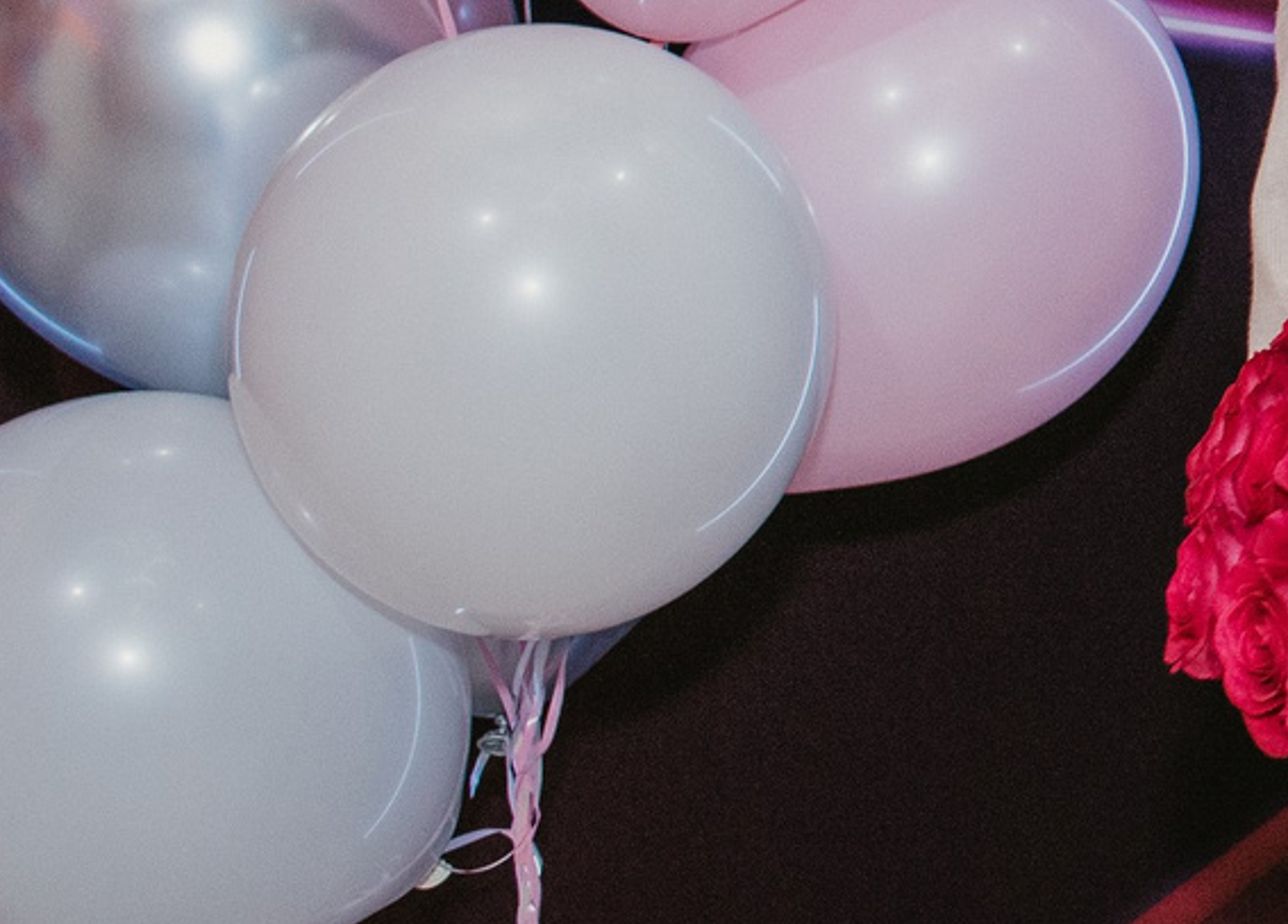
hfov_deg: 10.1
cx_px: 2998
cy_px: -720
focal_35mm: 176
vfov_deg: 7.9
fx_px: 6449
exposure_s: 1/160
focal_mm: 35
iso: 320
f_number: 4.5
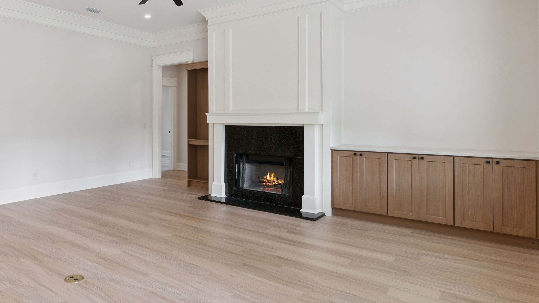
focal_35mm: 25
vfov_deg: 45.7
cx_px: 171
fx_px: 357
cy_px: 118
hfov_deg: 71.4
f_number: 8
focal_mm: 17
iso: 250
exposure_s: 1/15
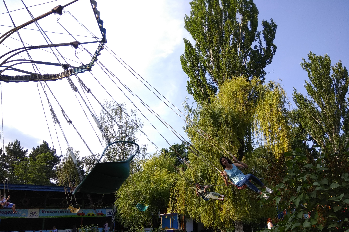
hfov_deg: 78.6
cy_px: 127
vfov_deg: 57.1
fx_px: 213
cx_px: 174
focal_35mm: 22
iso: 100
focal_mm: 3.57
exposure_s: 1/590
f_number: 2
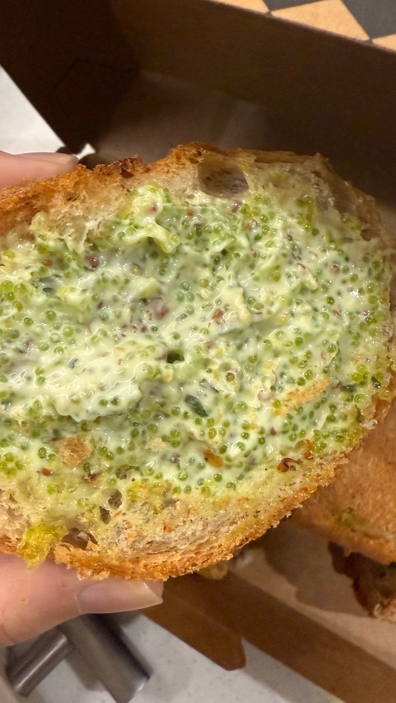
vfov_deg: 64.3
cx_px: 160
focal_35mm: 30
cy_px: 351
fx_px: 560
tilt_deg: -68.3
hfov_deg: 38.8
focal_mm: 2.22
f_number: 2.2
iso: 400
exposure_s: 1/50
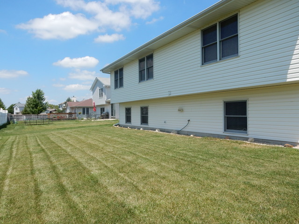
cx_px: 150
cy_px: 112
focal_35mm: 25
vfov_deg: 54.9
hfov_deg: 69.4
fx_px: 216
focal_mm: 4.5
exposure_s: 1/1250
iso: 125
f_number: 3.7
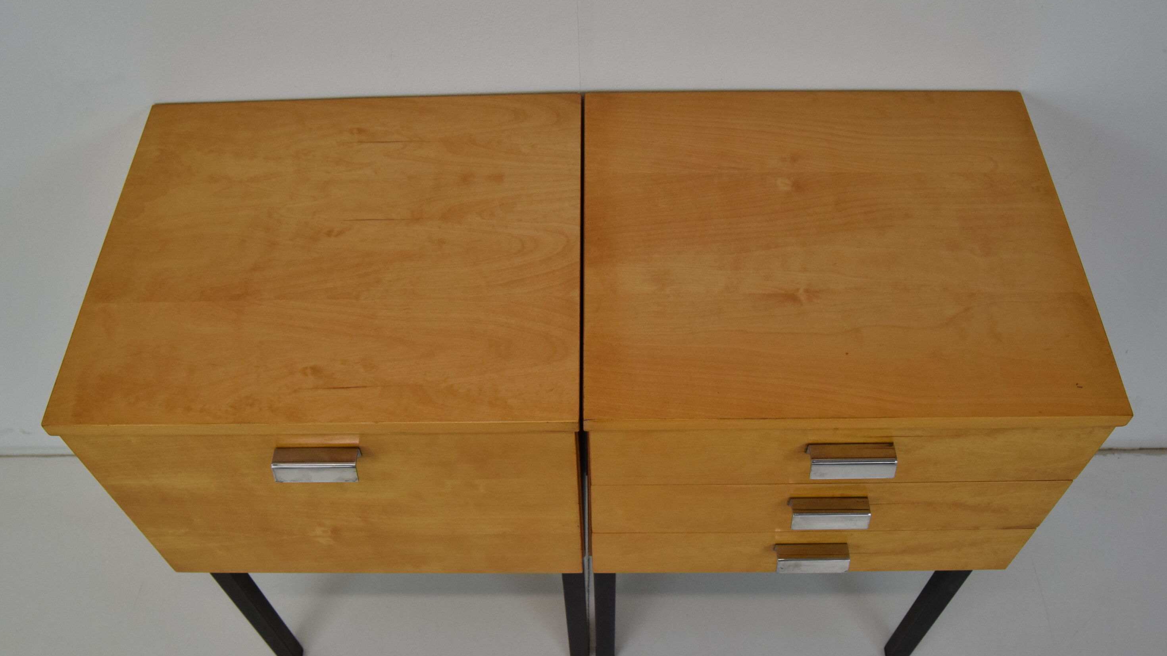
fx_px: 990
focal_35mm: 32
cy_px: 387
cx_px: 581
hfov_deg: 61.0
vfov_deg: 36.6
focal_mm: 20
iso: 1600
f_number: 8
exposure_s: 1/250
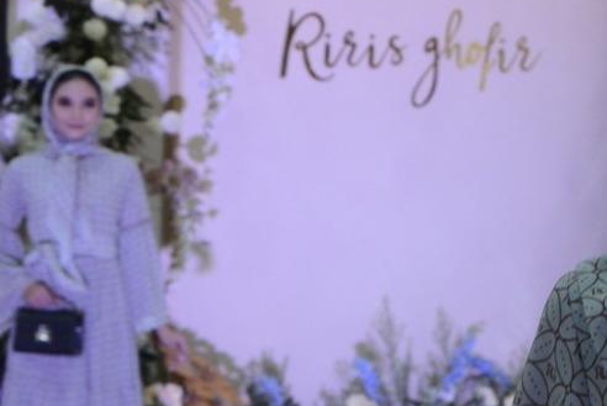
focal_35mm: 90
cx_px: 530
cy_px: 126
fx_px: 1519
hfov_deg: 22.1
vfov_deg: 15.2
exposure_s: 1/60
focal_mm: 32
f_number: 8
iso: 1600
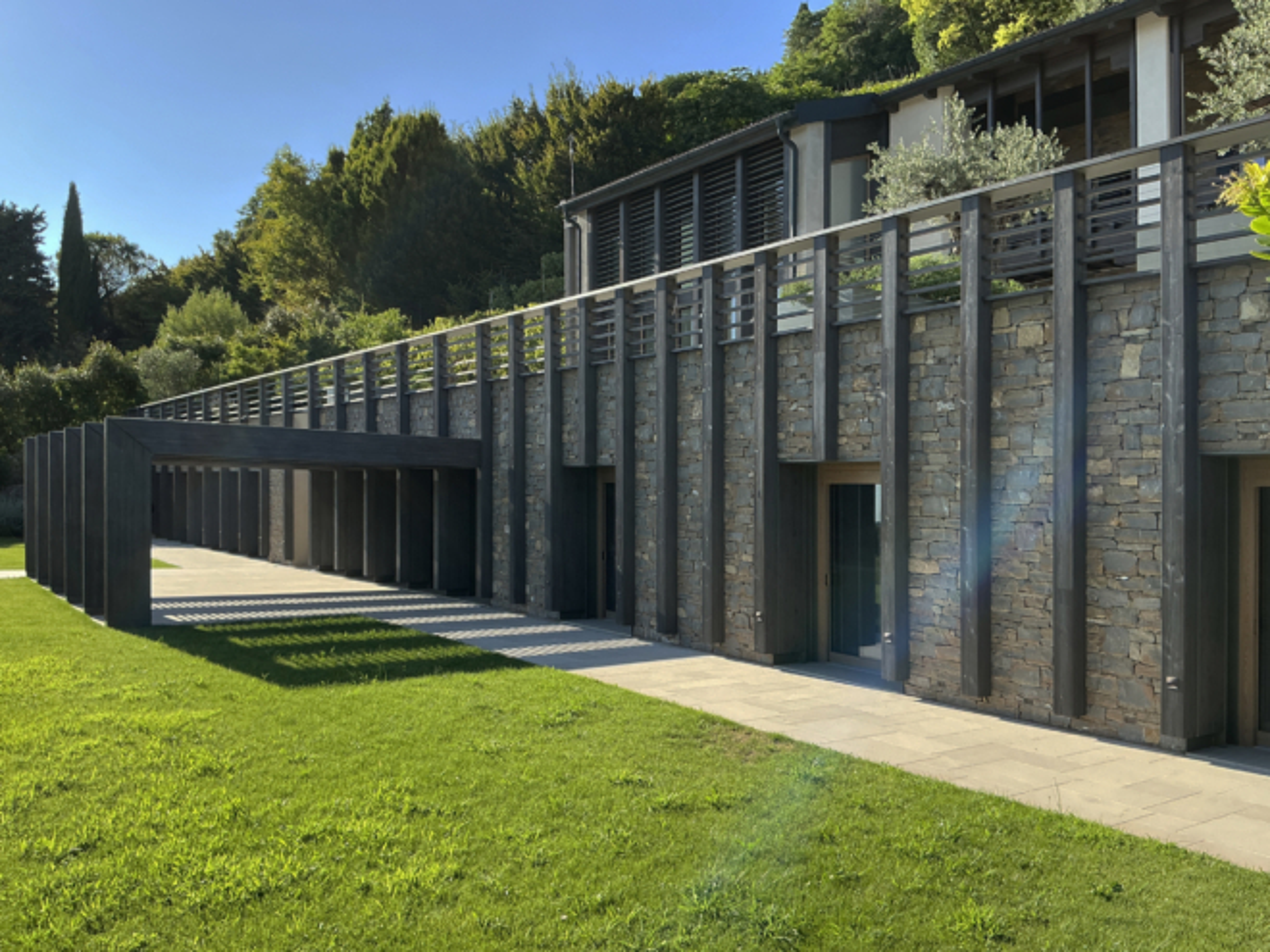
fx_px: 1027
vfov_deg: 49.7
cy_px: 476
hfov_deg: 63.4
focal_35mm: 28
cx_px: 635
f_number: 1.8
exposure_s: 1/770
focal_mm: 3
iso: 25
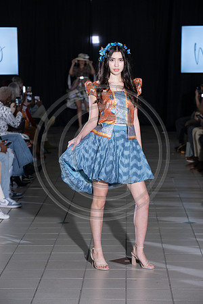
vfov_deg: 18.3
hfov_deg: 12.2
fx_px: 947
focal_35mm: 112
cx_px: 102
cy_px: 152
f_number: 6.3
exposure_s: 1/160
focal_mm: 112
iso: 1000
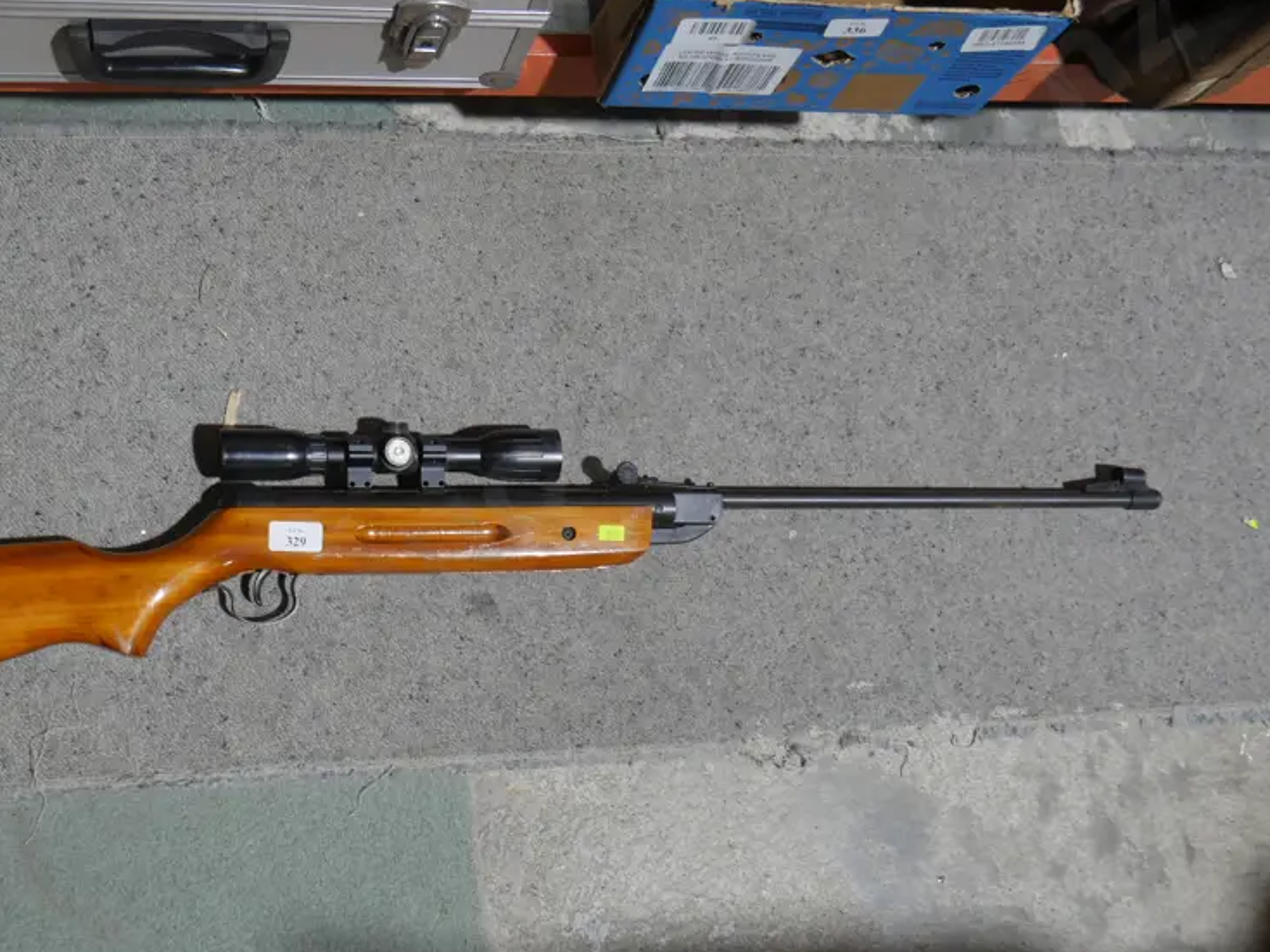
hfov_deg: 47.4
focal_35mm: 39
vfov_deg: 36.8
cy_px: 534
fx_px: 1431
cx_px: 465
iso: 320
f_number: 3.5
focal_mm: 14
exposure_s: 1/60
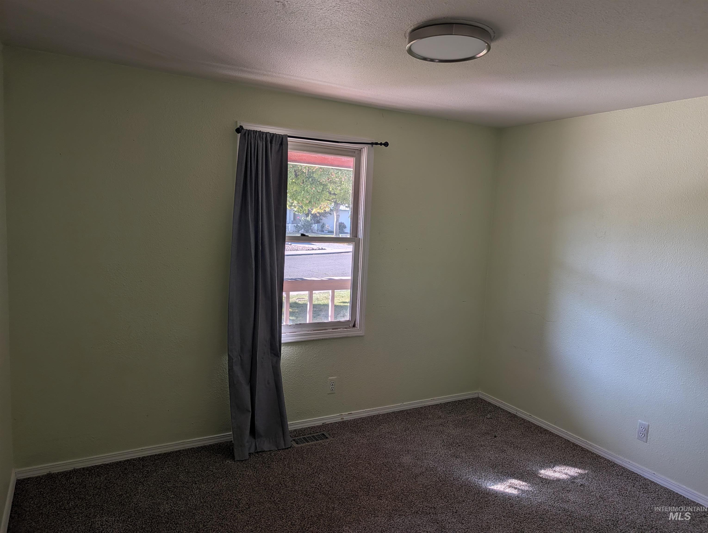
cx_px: 354
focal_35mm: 24
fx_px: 492
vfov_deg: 56.9
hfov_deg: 71.5
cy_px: 266
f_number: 1.68
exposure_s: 1/848
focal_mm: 6.9
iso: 19
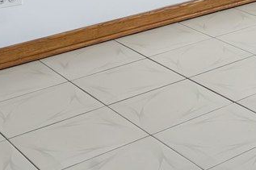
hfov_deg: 18.9
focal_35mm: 92
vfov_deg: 12.8
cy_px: -181
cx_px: 405
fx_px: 654
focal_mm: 18
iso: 640
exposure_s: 1/320
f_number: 9
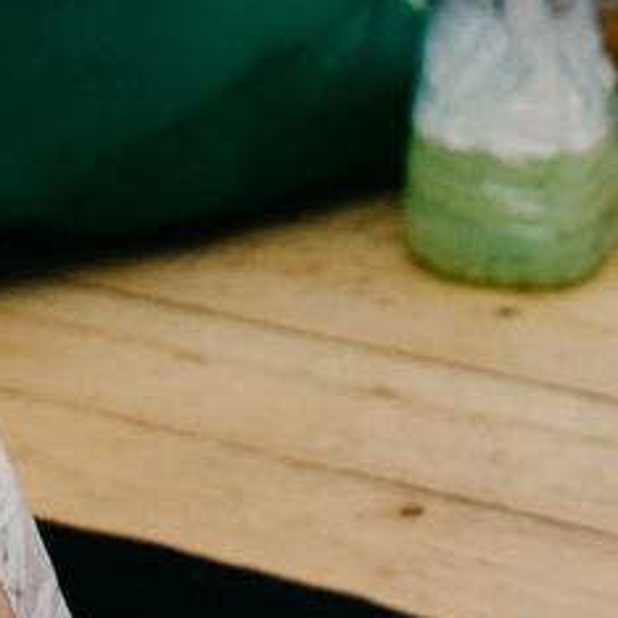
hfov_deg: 7.8
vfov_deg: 7.5
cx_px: 32
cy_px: -646
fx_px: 4504
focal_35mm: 223
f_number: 3.2
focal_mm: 24
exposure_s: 1/160
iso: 160
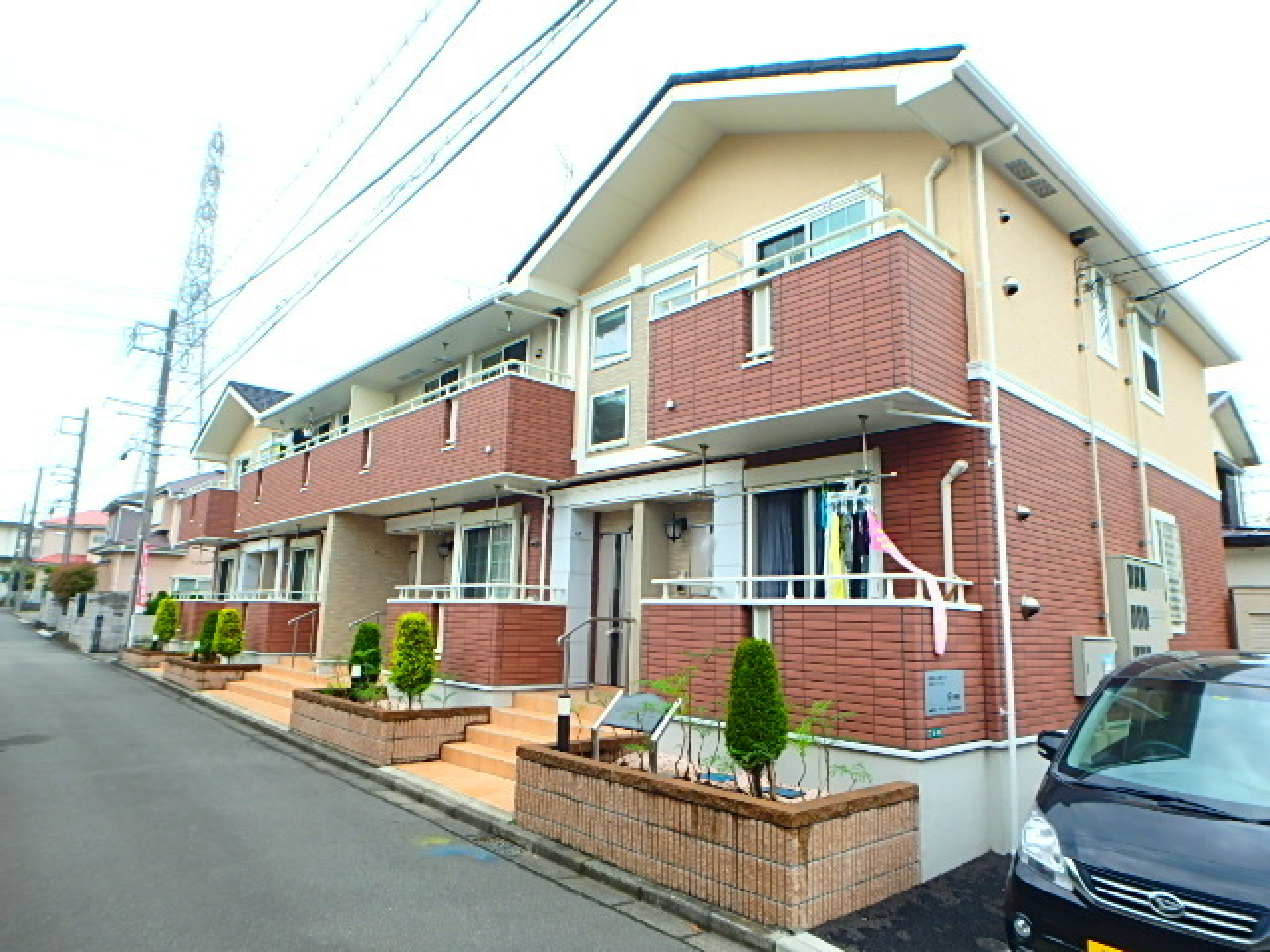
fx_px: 770
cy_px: 476
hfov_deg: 79.0
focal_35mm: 21
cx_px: 635
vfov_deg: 63.4
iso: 125
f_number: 3.5
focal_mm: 3.7
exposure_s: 1/200
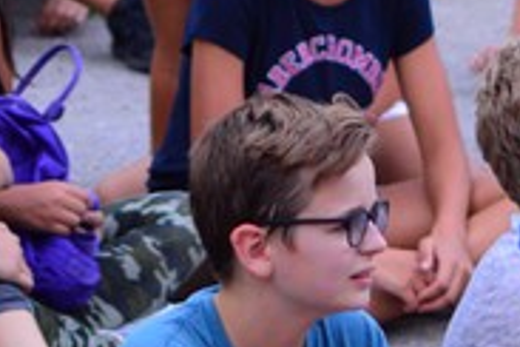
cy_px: 286
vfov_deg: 4.7
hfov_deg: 6.9
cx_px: 861
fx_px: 4243
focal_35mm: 294
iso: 400
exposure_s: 1/500
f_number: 1.8
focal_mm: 35
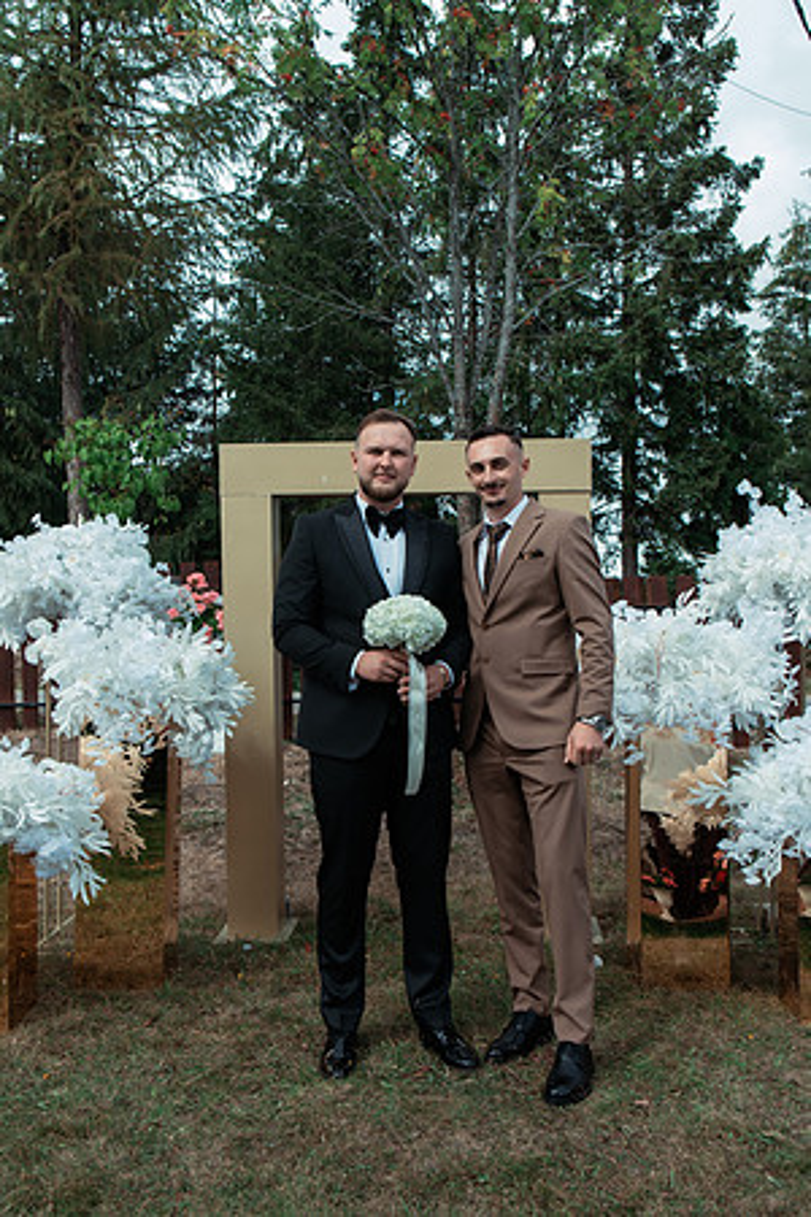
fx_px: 1183
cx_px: 406
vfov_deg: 54.4
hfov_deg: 37.9
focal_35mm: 35
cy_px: 608
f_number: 6.3
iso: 320
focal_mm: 35
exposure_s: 1/800
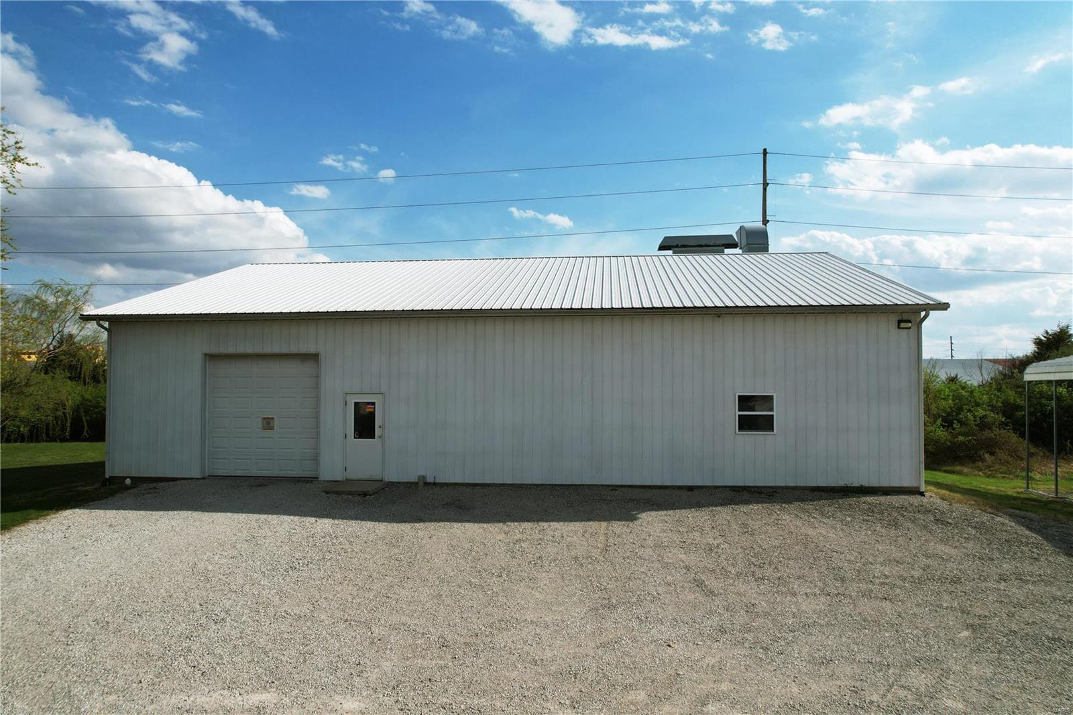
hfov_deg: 78.6
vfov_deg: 57.2
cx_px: 536
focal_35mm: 22
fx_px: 656
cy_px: 358
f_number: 2.8
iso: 100
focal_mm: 8.38
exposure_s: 1/3000
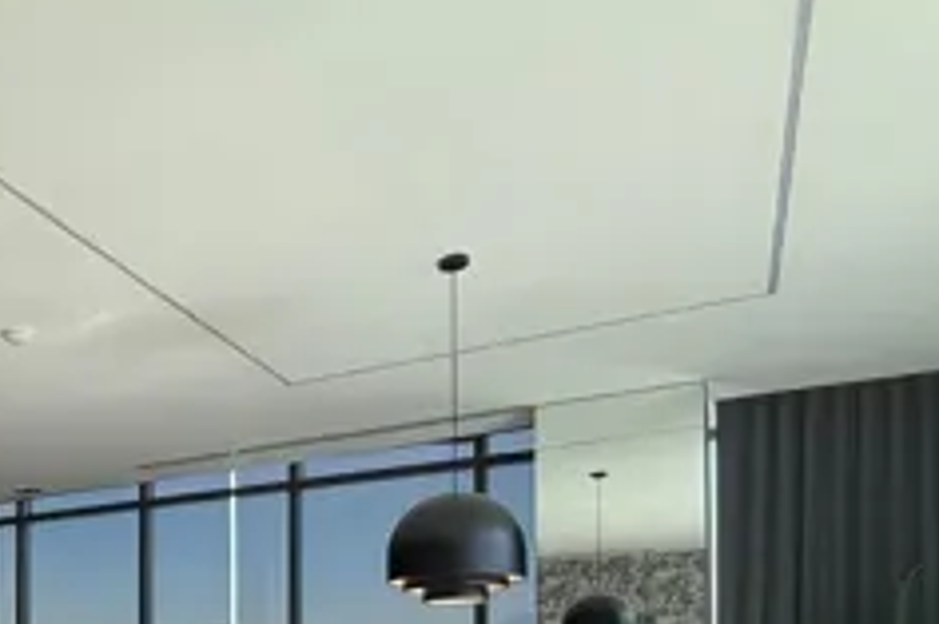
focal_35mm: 37
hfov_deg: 43.9
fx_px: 964
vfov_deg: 32.2
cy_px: 664
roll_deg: -1.8
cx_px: -12
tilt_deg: +2.1
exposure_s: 1/120
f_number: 2.2
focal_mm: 2.22
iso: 50
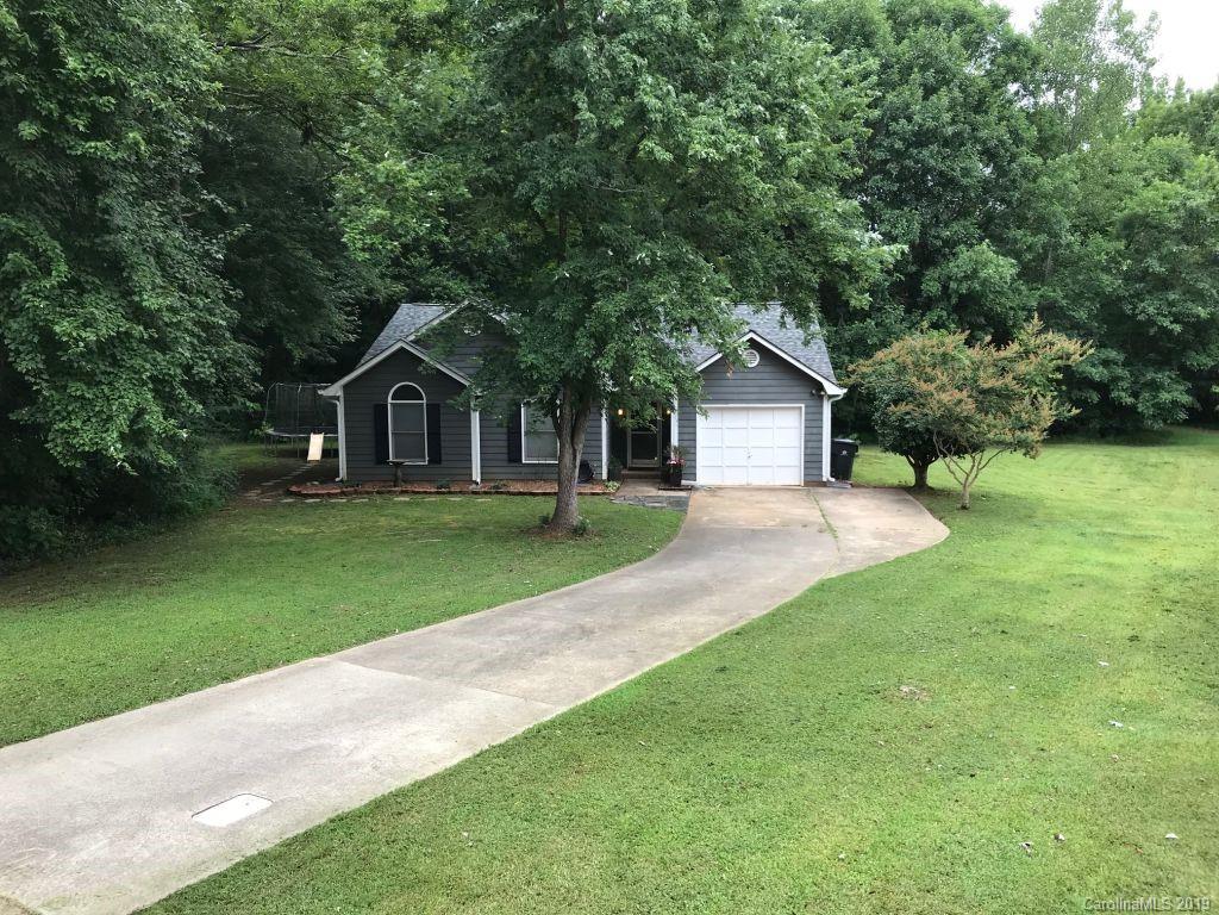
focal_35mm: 28
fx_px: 986
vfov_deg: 49.7
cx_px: 610
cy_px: 458
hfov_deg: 63.4
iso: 20
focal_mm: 3.99
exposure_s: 1/245
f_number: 1.8
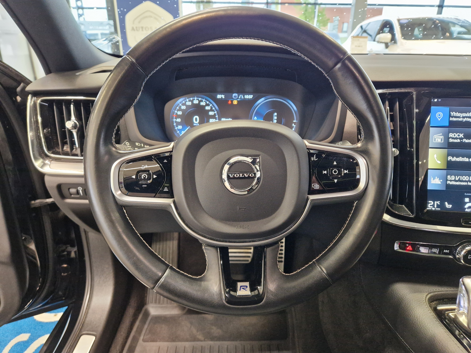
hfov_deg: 73.9
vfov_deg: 58.9
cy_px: 176
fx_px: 313
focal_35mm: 23
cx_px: 236
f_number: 1.8
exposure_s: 1/100
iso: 800
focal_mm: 5.4
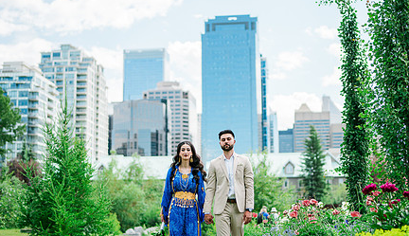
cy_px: 136
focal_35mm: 54
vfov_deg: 22.6
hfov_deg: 38.2
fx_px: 589
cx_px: 237
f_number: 1.2
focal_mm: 35
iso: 125
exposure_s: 1/4000
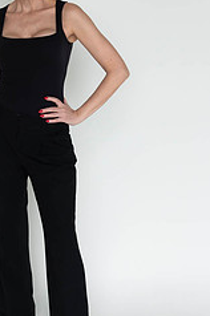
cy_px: 155
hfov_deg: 18.7
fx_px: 632
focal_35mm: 72
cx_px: 36
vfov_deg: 28.1
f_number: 6.3
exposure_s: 1/125
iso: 640
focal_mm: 38
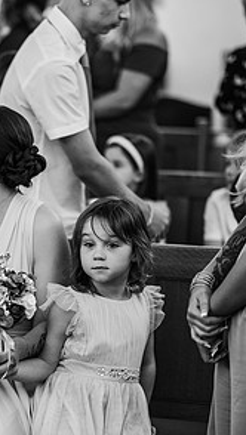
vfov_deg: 15.8
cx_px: 70
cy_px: 247
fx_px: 1573
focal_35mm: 136
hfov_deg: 8.9
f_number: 1.8
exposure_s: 1/200
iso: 1000
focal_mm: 85
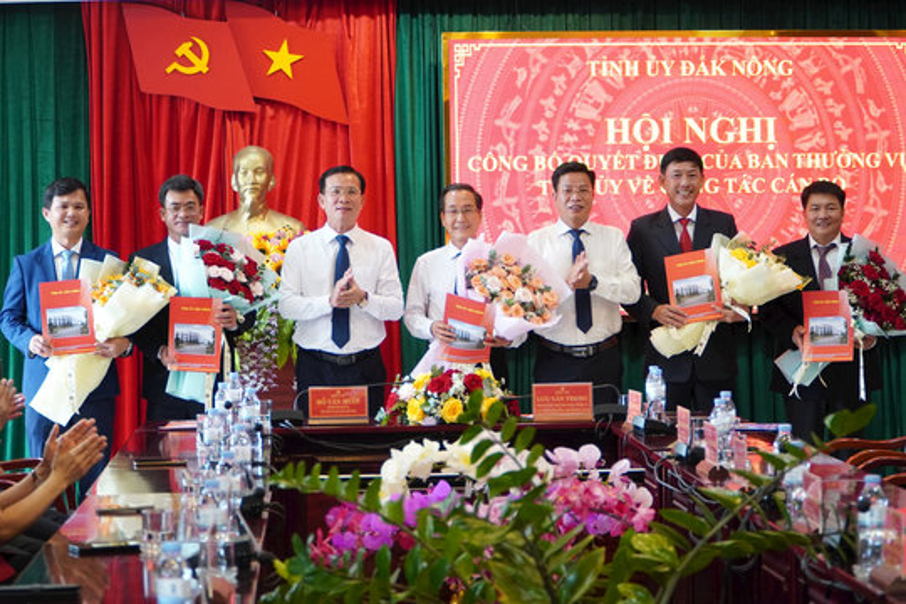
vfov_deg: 15.7
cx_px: 453
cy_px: 302
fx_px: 2189
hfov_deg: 23.4
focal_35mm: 87
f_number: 4
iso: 1000
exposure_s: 1/100
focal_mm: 58
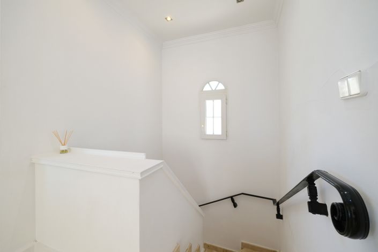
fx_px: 158
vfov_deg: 77.4
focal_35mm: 15
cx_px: 189
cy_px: 126
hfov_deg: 100.4
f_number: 4.5
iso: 320
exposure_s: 1/70
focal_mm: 10
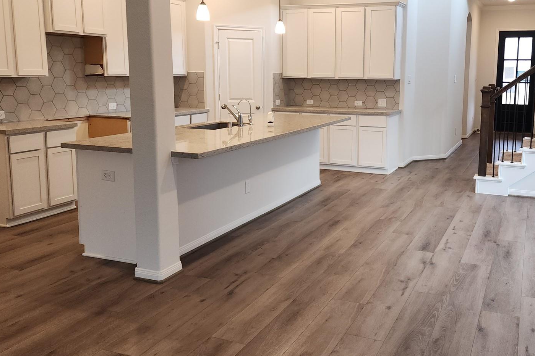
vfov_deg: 37.6
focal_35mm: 35
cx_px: 326
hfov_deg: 54.0
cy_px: 134
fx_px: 520
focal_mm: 6.4
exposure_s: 1/60
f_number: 1.8
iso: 80
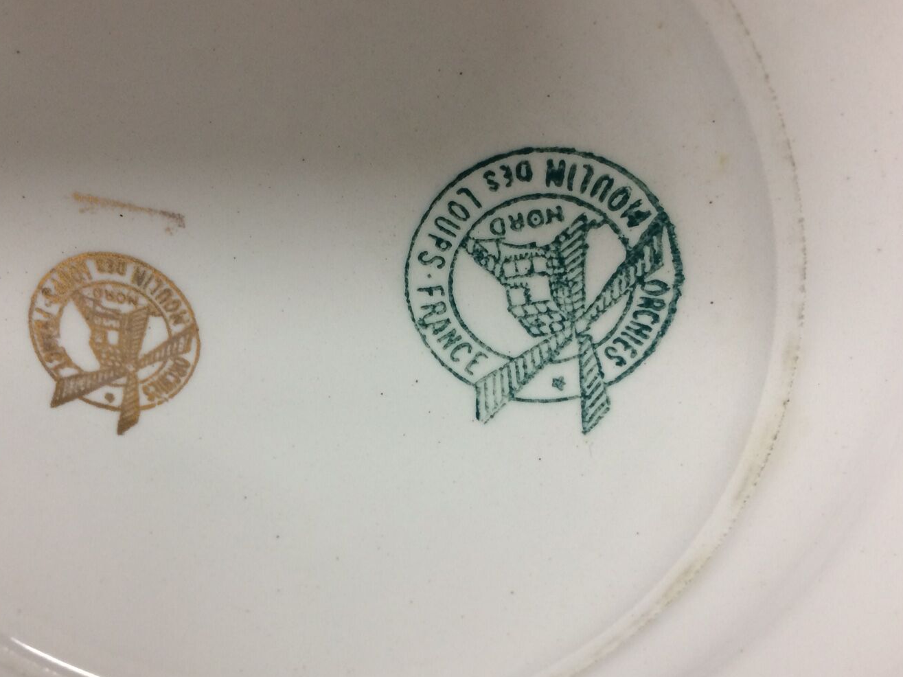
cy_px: 353
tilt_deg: -63.3
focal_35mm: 36
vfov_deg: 39.6
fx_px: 939
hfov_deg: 51.2
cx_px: 397
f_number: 2.2
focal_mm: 4.15
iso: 64
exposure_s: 1/33
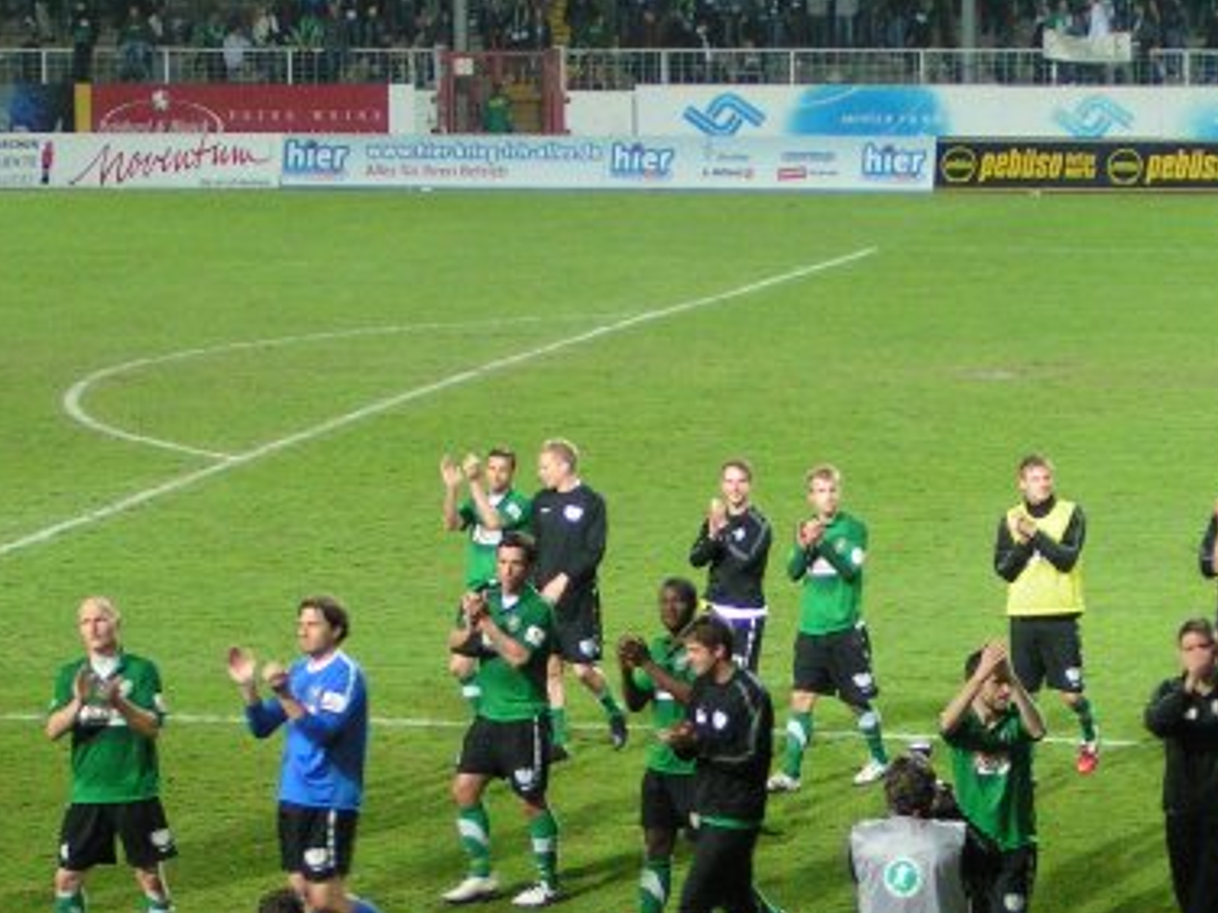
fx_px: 4645
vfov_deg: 11.2
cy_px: 583
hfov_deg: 14.9
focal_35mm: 132
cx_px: 852
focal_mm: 9.6
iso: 200
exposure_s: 1/60
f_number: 3.2
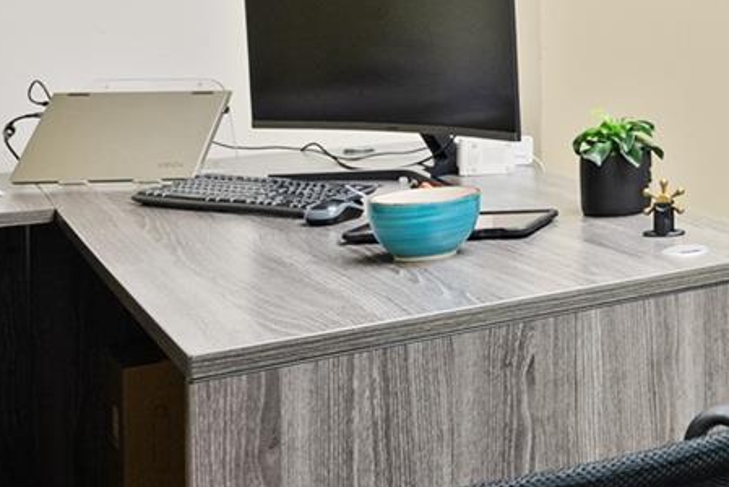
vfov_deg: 21.7
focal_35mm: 59
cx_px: 1054
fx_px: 1191
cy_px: -73
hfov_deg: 26.2
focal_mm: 16.5
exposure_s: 1/6
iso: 1600
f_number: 7.1
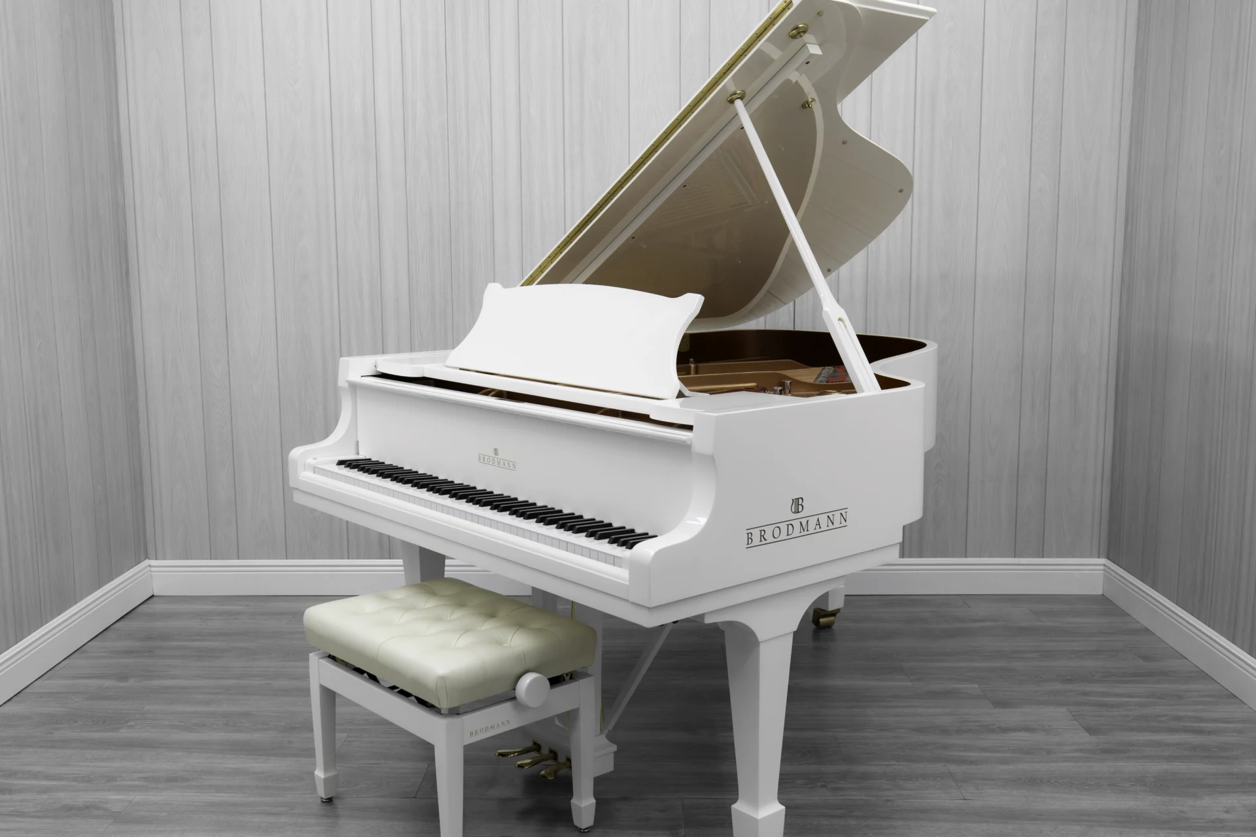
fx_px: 1221
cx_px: 628
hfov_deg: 54.4
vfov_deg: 37.9
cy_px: 418
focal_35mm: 35
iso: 100
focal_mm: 35
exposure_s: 1/8
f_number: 5.6
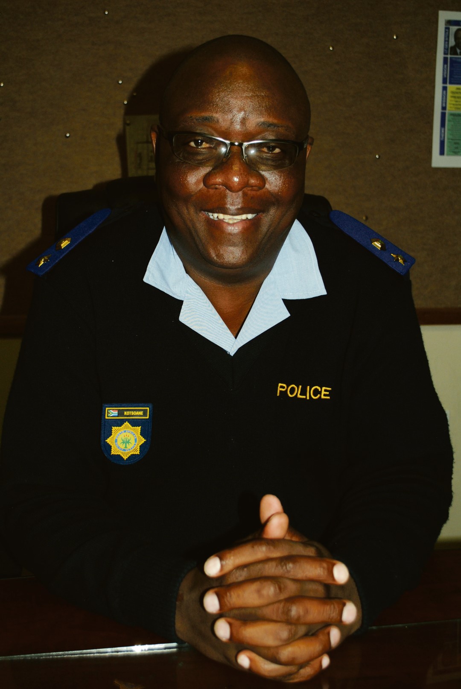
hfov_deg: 30.0
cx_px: 230
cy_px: 344
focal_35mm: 45
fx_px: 862
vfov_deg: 43.6
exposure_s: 1/60
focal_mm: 30
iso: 200
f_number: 4.5
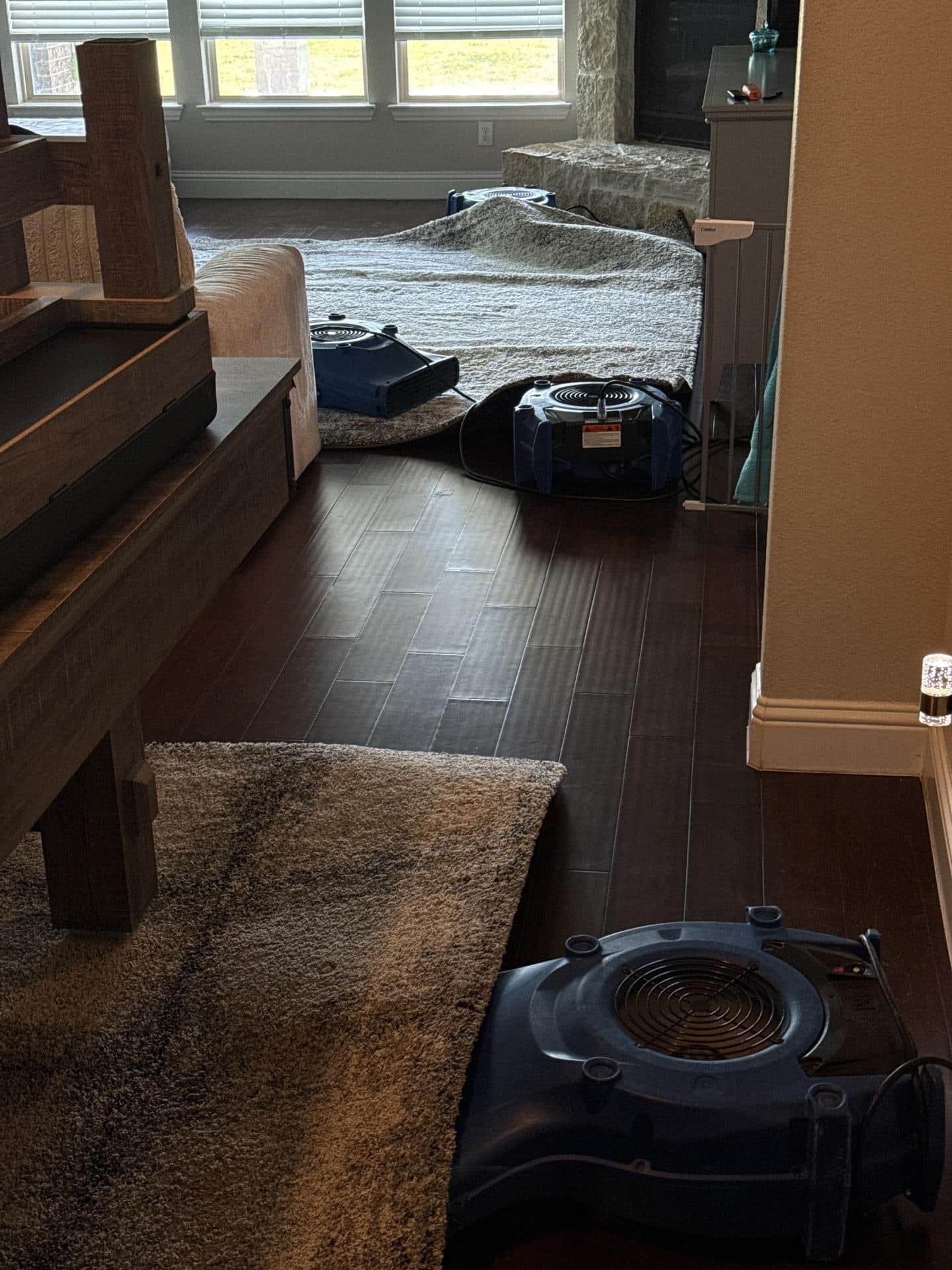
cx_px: 476
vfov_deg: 39.7
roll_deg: +1.5
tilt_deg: -23.0
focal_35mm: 48
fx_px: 1760
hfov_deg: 30.3
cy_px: 635
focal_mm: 6.76
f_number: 1.78
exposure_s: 1/60
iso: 80
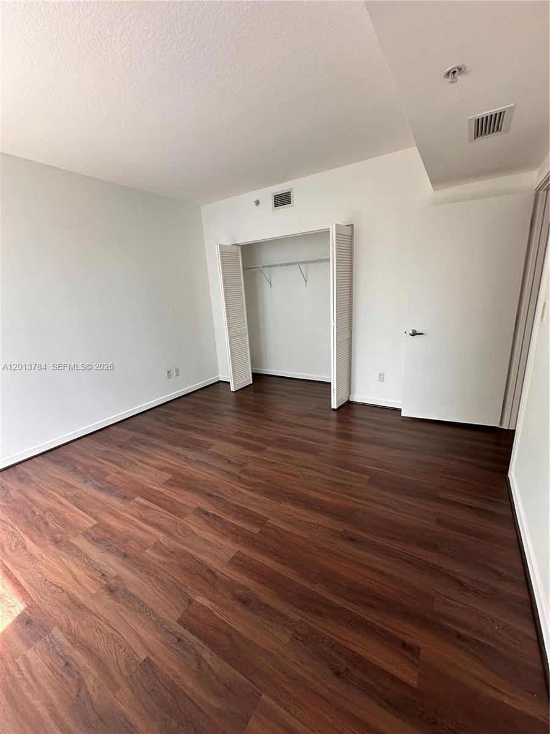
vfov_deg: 102.1
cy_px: 367
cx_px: 275
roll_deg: +3.0
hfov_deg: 85.7
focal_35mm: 14
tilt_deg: -15.0
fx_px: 297
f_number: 2.2
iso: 40
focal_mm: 2.22
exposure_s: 1/99
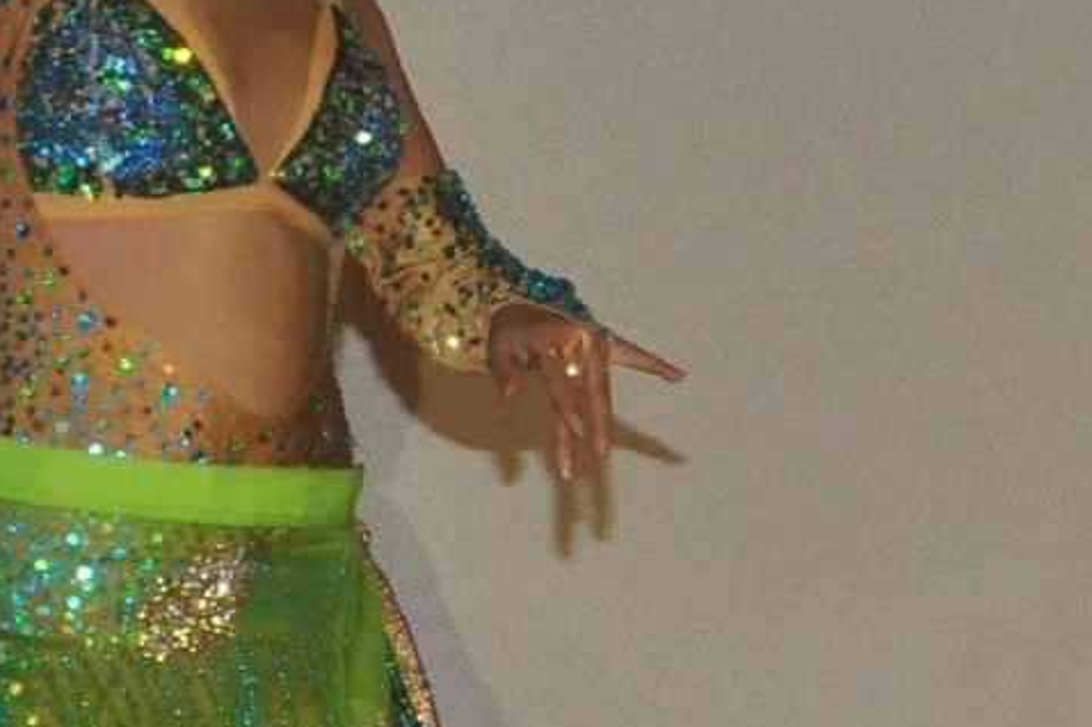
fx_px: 10306
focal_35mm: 340
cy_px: 446
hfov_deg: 5.9
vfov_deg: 4.0
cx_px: 2010
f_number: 10
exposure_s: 1/200
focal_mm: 48
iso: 1000
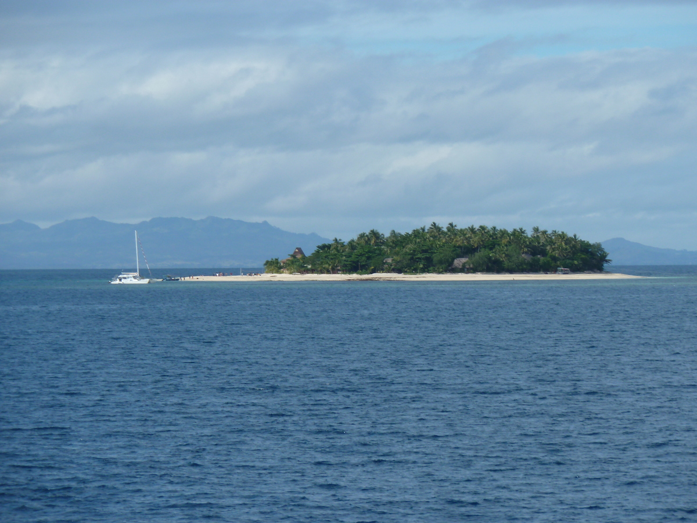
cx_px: 348
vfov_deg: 7.6
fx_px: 3946
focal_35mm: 196
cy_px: 262
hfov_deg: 10.1
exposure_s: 1/500
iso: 80
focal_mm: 32.1
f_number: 5.6
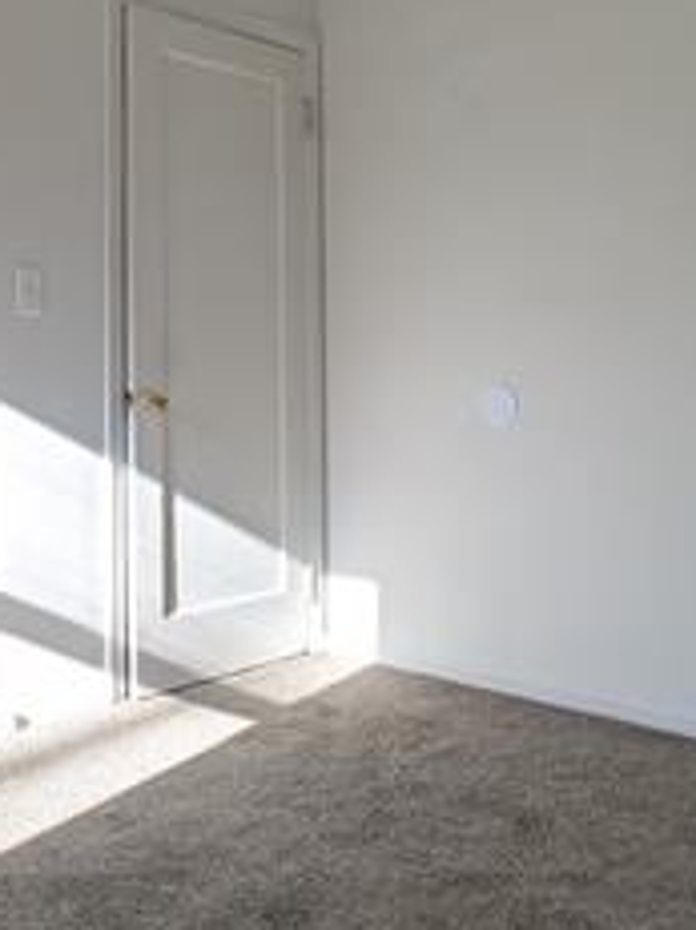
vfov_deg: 46.5
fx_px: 1073
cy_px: 366
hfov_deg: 35.6
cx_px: 237
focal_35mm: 40
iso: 41
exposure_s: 1/340
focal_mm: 2.23
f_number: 1.95
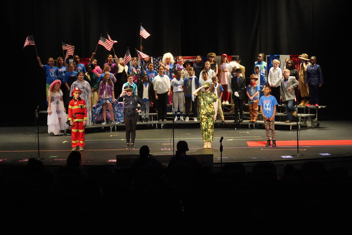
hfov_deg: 21.5
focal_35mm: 95
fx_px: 929
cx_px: 176
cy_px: 118
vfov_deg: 14.4
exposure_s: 1/400
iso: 12800
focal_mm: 94
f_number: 5.6
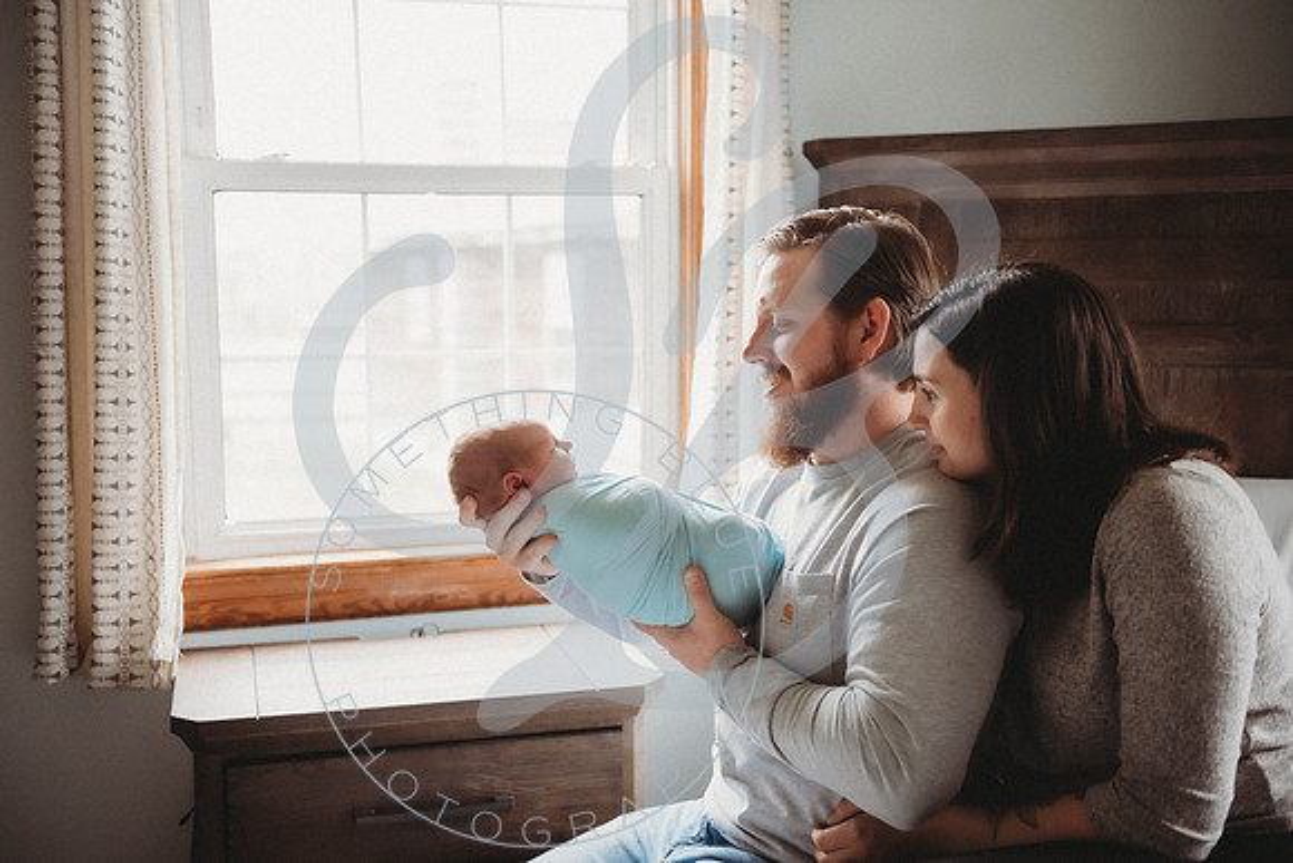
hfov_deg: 45.2
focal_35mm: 43
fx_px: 1552
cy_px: 432
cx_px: 636
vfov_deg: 31.1
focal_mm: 42
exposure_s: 1/125
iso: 400
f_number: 2.8
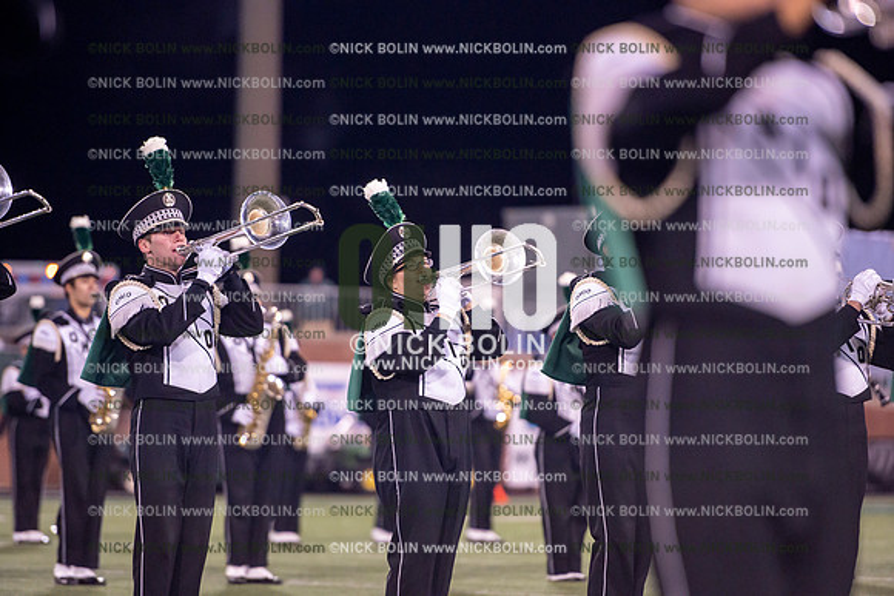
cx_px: 447
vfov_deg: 6.9
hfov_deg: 10.3
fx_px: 4968
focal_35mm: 200
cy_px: 298
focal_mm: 200
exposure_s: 1/1250
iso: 2500
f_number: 2.8
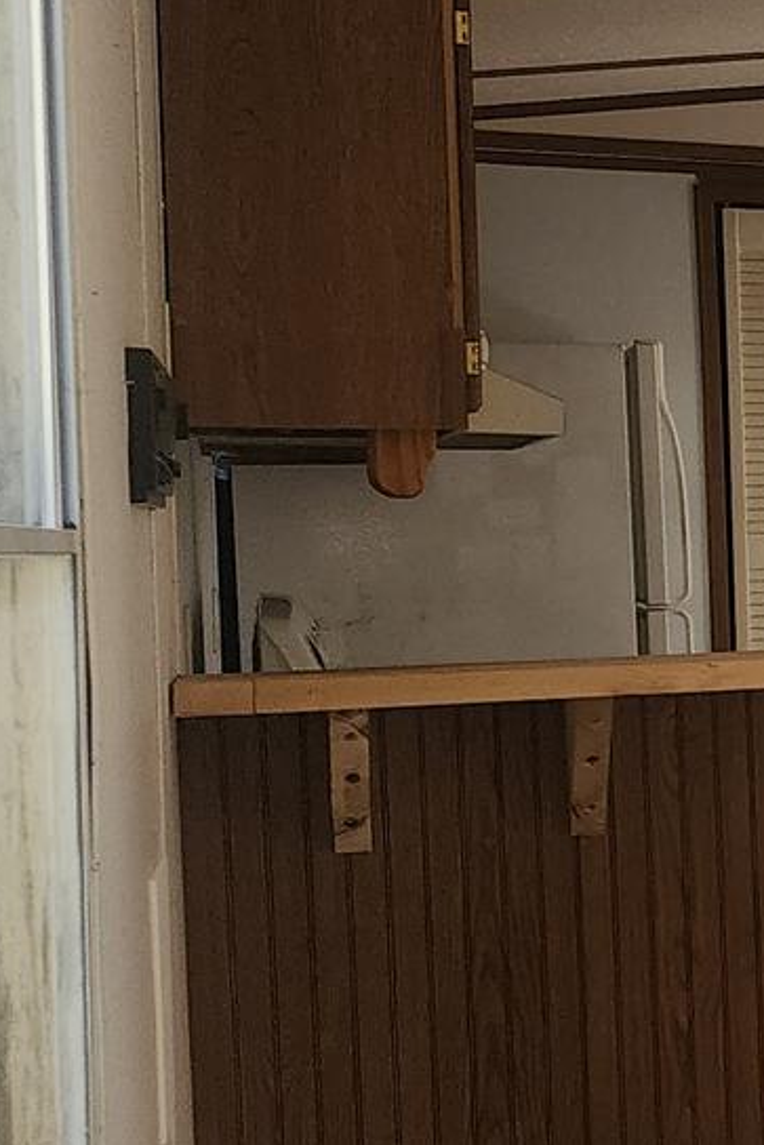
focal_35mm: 90
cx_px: 2109
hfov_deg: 11.2
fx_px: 2863
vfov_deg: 22.6
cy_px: 617
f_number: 1.8
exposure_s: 1/60
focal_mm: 6.4
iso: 32
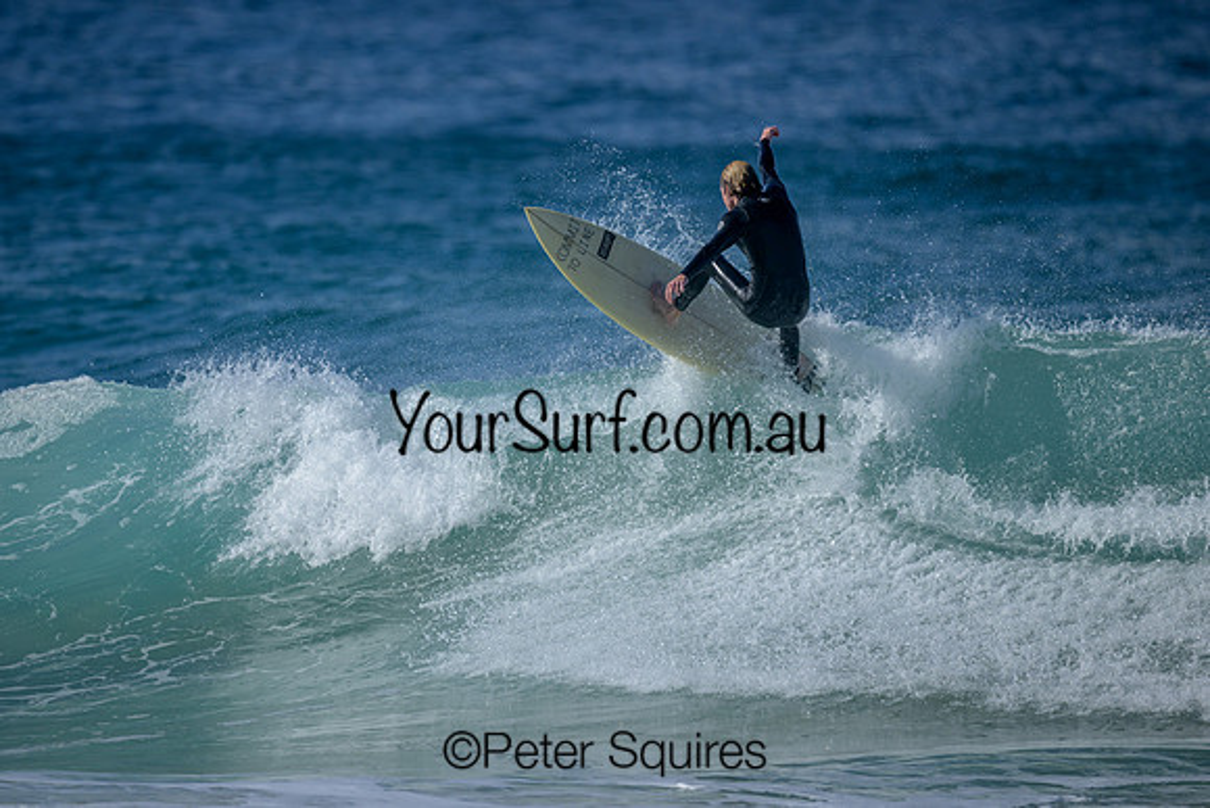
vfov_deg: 1.7
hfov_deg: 2.6
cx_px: 605
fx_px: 26894
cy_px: 404
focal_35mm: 800
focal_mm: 800
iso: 200
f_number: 6.3
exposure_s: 1/2500
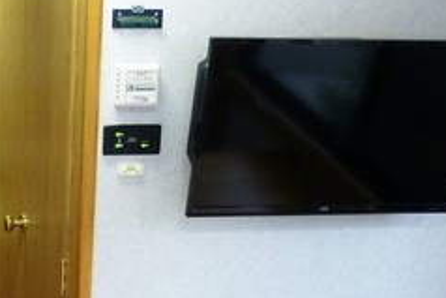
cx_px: -36
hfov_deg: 26.7
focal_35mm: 70
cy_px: 302
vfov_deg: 18.9
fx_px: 868
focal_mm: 4.5
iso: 400
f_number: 2.8
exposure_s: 1/30
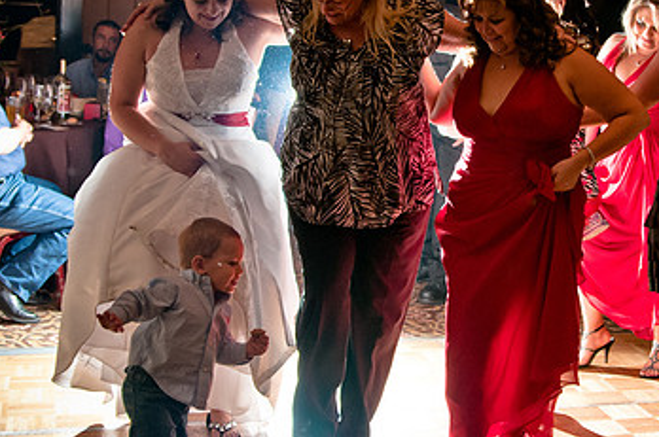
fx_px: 1280
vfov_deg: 19.3
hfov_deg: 28.5
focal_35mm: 70
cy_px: 150
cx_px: 494
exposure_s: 1/200
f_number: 3.2
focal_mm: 28
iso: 400
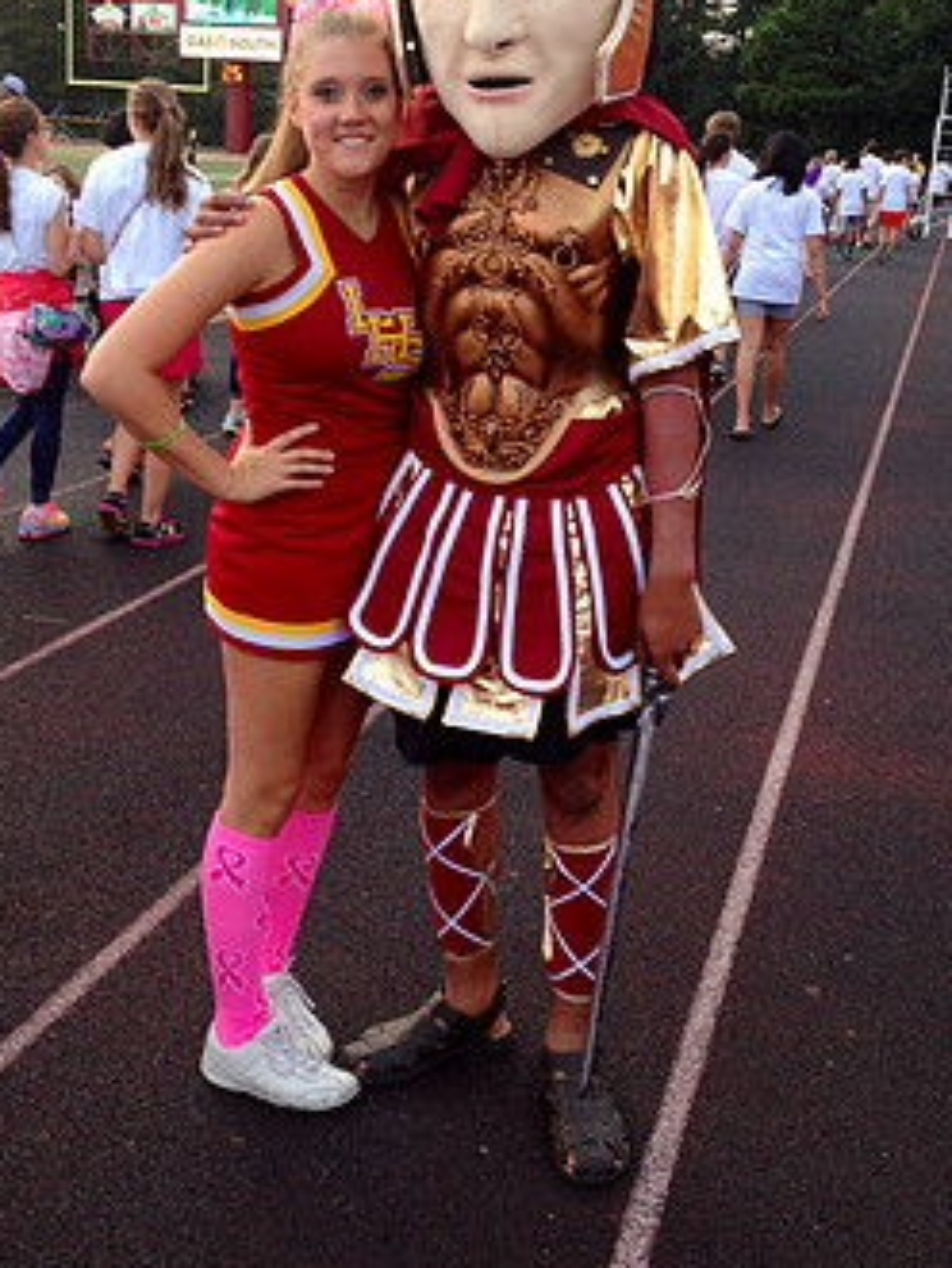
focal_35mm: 45
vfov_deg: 41.9
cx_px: 441
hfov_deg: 32.2
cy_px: 507
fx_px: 1648
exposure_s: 1/120
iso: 80
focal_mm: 4.12
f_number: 2.4
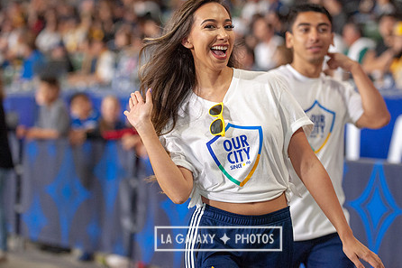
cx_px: 218
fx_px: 1596
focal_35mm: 143
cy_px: 103
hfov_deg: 14.4
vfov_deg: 9.6
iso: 3200
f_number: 2.8
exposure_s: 1/800
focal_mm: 110
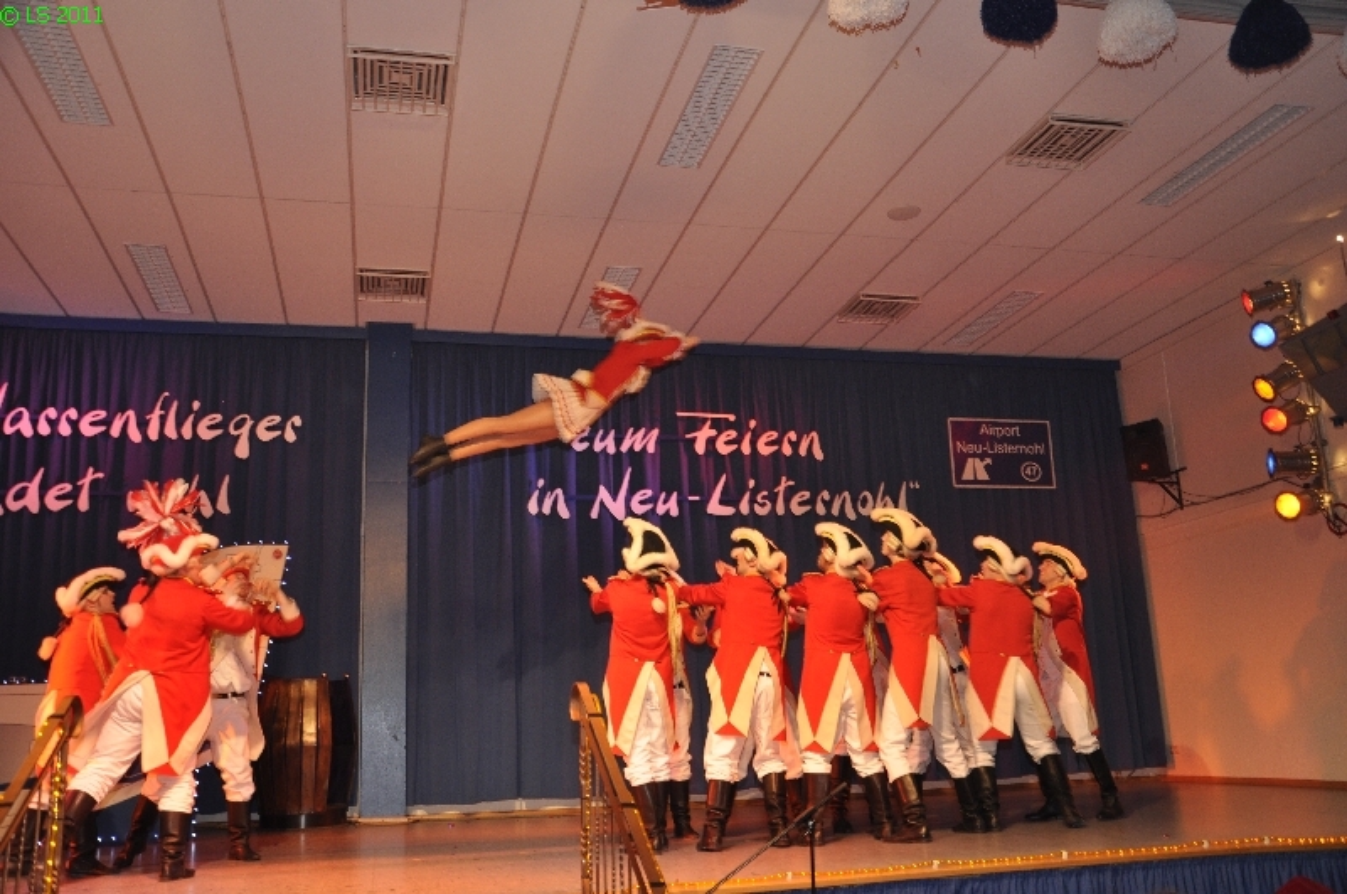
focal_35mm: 33
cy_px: 447
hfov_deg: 57.3
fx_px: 1233
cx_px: 674
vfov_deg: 39.9
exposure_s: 1/60
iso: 400
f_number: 5
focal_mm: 22
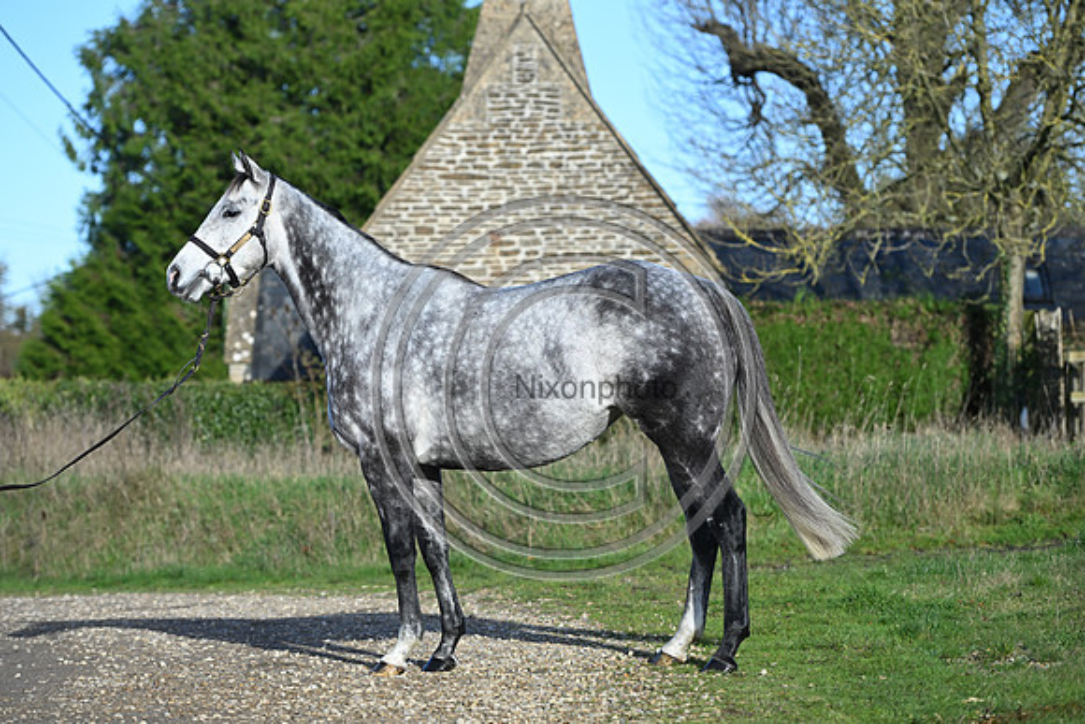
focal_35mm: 110
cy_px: 362
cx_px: 542
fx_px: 3316
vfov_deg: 12.5
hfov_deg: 18.6
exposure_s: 1/1250
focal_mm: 110
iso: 180
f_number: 3.5
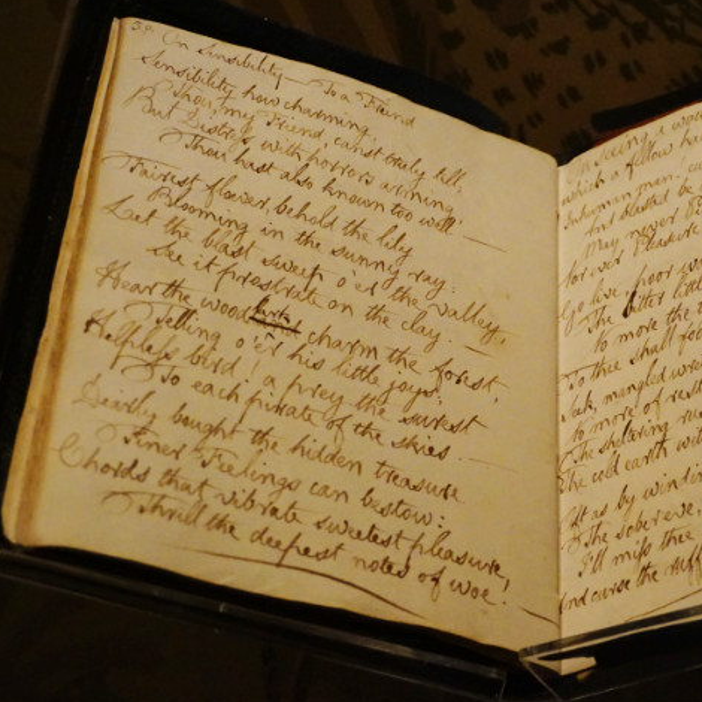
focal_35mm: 78
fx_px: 1790
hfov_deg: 21.9
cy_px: 329
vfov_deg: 22.2
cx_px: 548
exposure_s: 1/15
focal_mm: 36
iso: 3200
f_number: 5.6
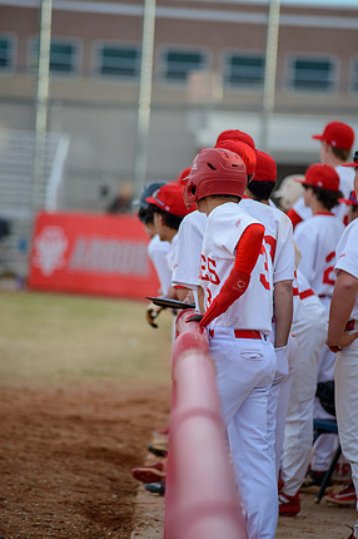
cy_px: 270
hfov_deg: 6.9
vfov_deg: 10.3
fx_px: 2973
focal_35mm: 199
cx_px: 185
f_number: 3.2
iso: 250
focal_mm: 190
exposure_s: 1/1250
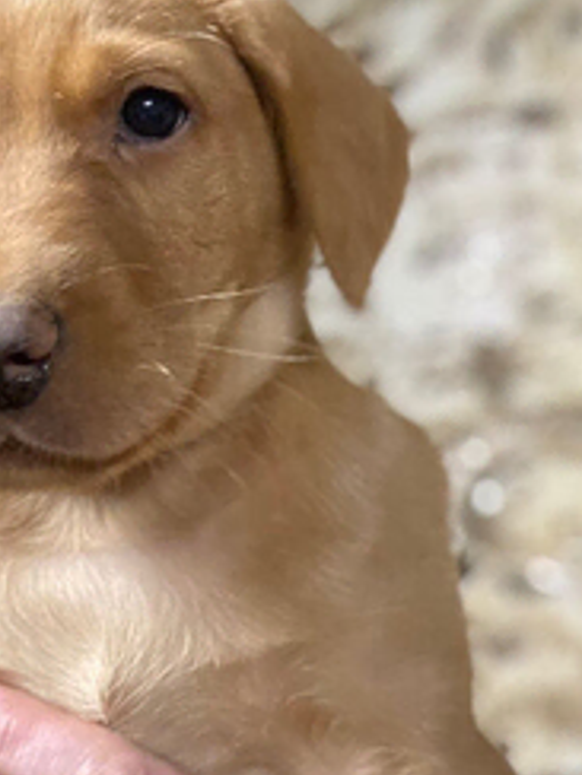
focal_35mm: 58
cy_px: 179
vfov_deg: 32.5
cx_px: 262
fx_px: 1300
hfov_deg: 25.2
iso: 500
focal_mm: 2.71
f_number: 2.2
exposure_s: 1/25
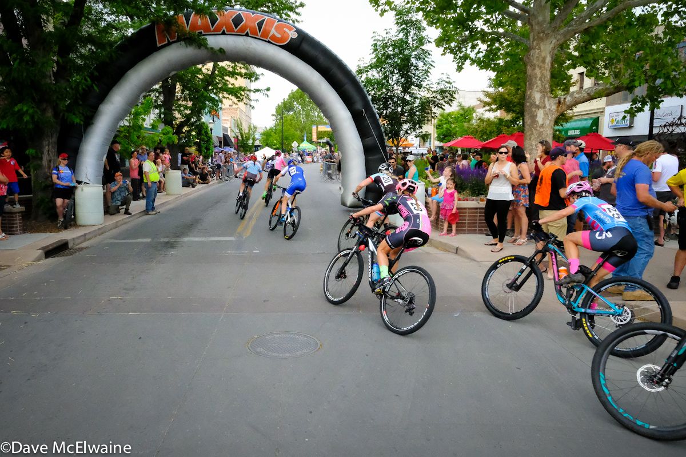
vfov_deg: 67.3
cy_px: 228
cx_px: 343
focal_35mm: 18
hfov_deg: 90.0
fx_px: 343
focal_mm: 12
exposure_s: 1/1600
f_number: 10
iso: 6400
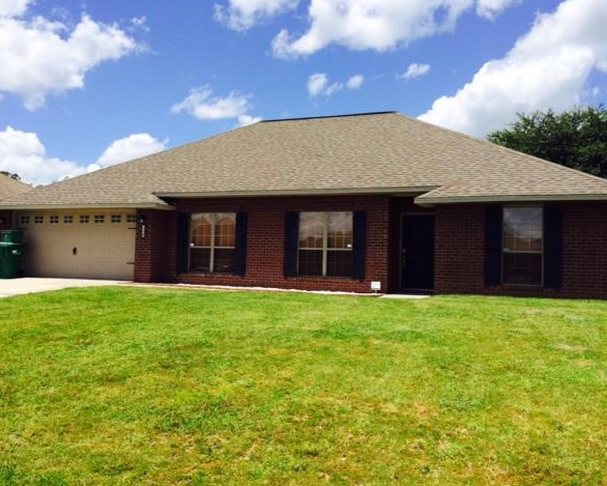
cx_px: 309
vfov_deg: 45.8
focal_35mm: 32
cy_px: 238
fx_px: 575
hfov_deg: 55.7
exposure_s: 1/3165
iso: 40
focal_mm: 4.12
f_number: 2.2
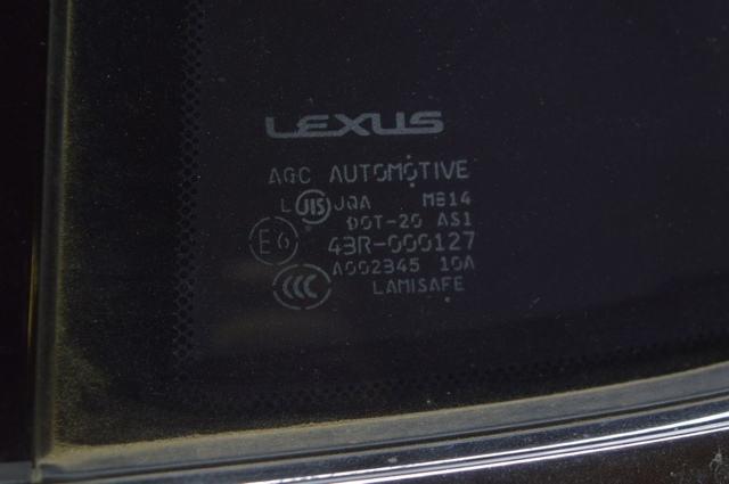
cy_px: 242
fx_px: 1668
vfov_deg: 16.5
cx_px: 364
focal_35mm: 82
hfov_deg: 24.6
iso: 400
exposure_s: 1/80
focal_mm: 55
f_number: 5.6
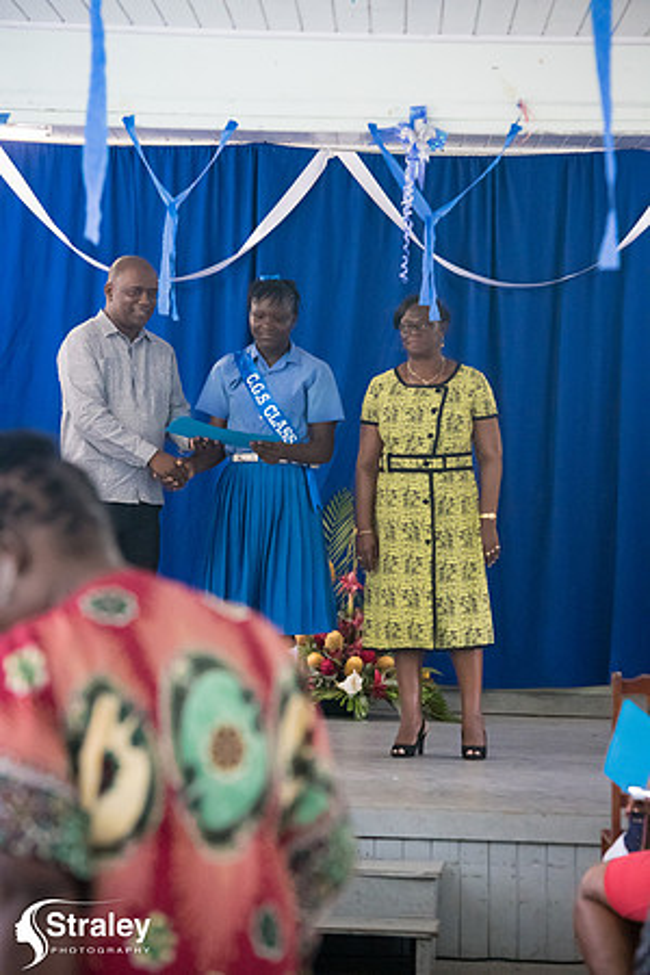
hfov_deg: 8.9
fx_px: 4198
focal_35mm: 155
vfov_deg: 13.2
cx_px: 325
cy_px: 488
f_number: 6.3
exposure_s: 1/200
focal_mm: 155
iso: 16000
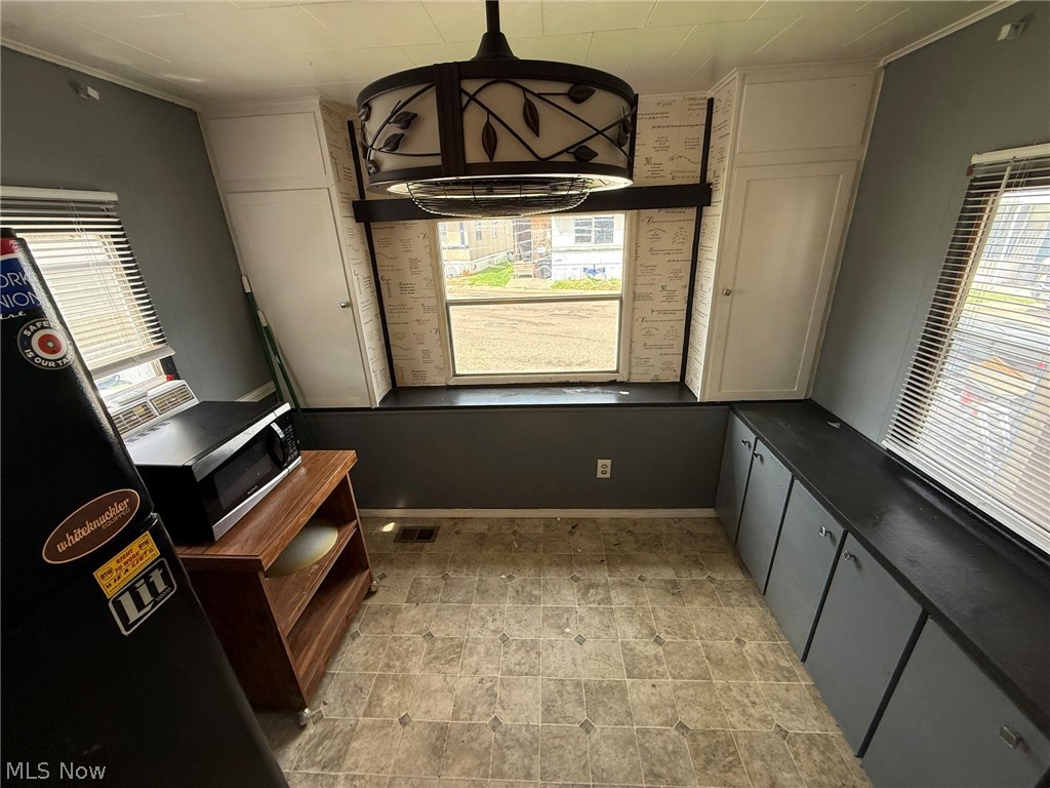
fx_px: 425
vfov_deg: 85.7
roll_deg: +3.0
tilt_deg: -20.8
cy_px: 394
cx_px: 525
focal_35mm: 14
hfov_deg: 102.1
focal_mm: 2.22
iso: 100
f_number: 2.2
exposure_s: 1/99
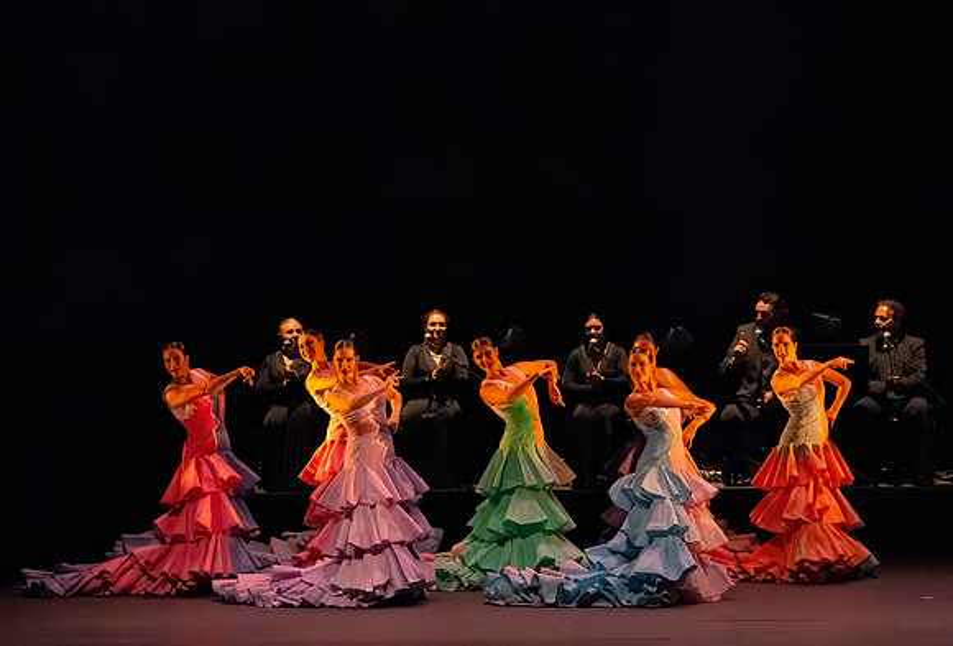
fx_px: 5990
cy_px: 354
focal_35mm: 225
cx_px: 462
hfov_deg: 9.1
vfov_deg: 6.2
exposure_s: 1/400
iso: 20000
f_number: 6.3
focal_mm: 196
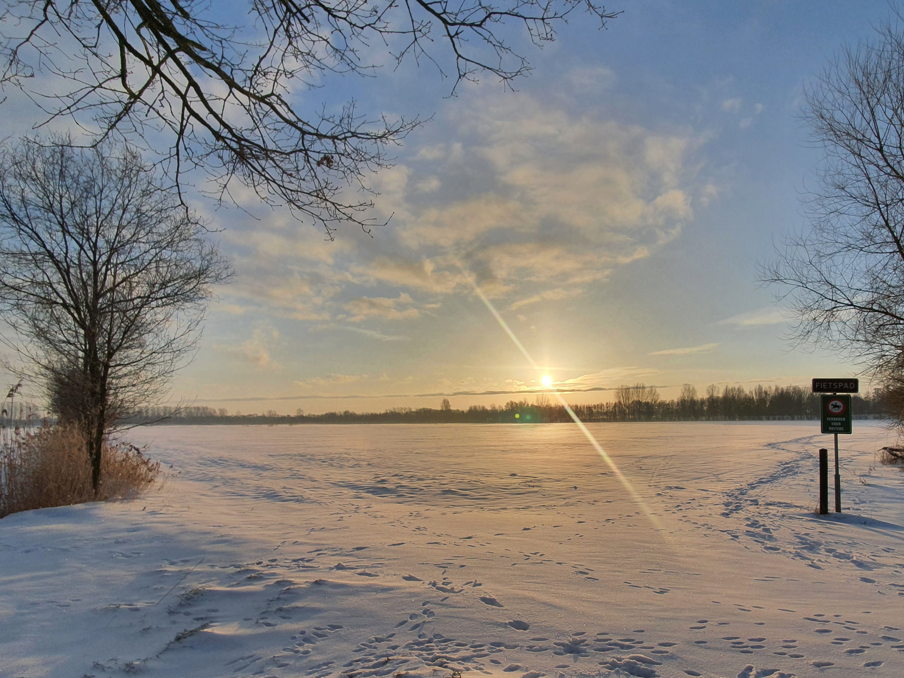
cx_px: 534
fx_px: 444
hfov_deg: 90.1
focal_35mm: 17
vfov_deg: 74.2
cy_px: 395
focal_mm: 1.8
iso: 50
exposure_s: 1/2000
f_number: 2.2
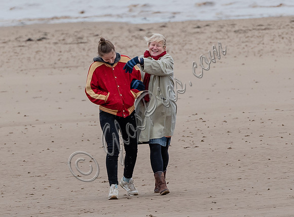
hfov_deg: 2.1
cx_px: 167
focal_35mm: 931
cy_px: 54
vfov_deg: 1.6
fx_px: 7868
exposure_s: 1/800
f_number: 6.3
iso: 400
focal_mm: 200
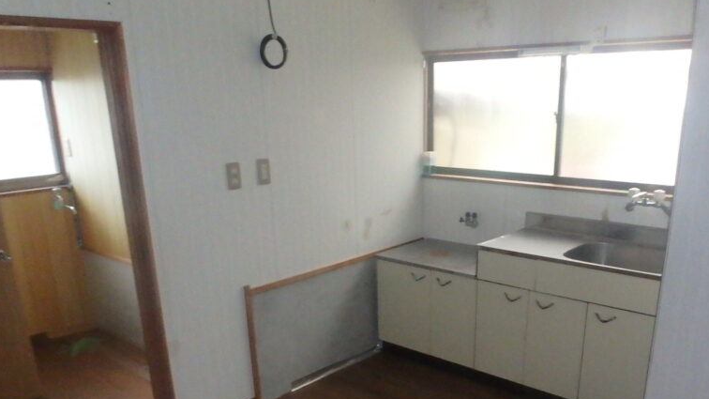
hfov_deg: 62.5
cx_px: 385
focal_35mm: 31
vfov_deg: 36.7
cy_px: 306
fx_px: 583
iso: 1250
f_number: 6
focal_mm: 3.7
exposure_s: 1/30
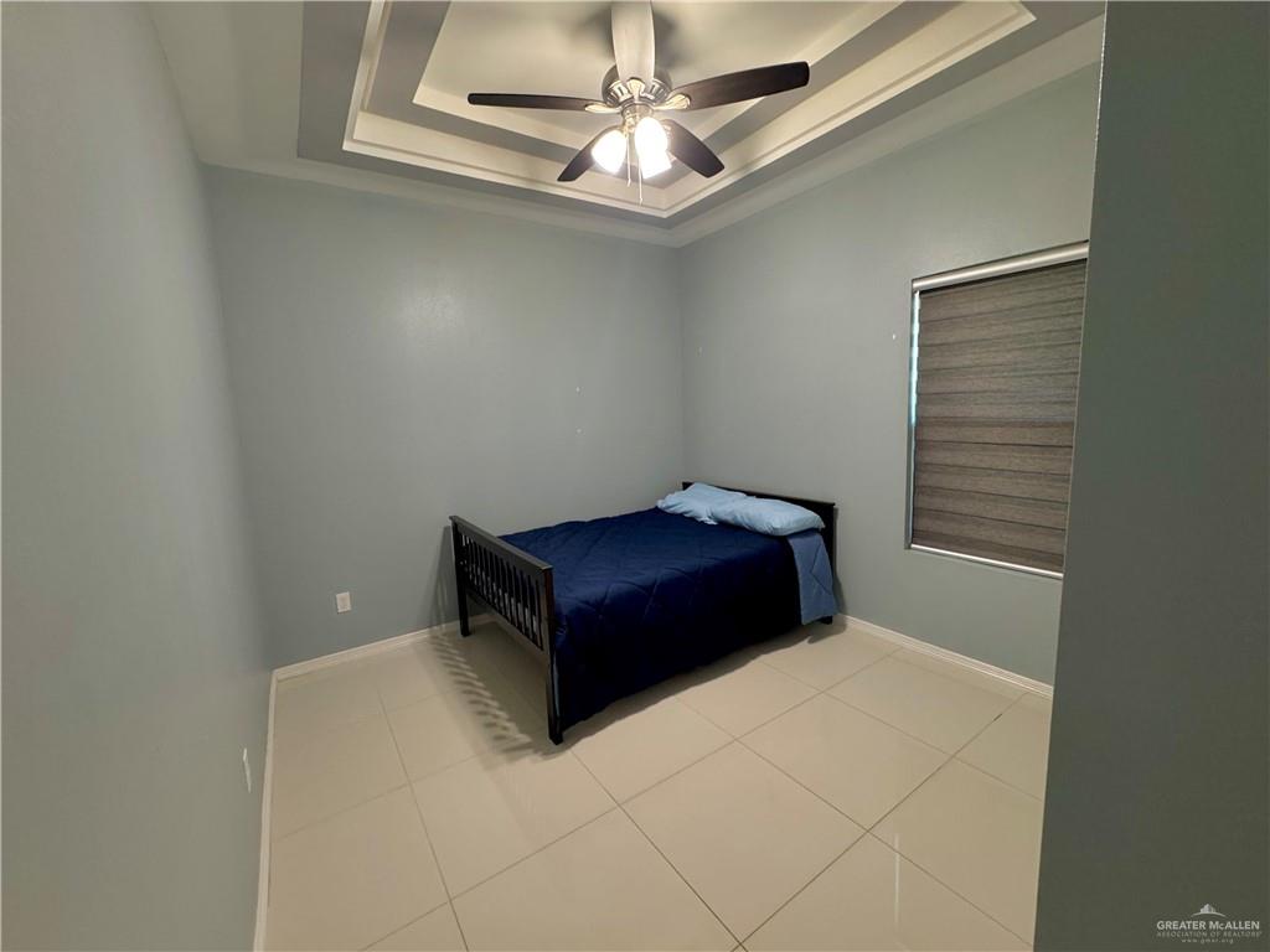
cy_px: 476
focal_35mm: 14
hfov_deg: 102.1
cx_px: 635
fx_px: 514
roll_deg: +2.4
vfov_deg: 85.7
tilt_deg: -8.7
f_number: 2.2
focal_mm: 2.22
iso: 320
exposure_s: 1/60
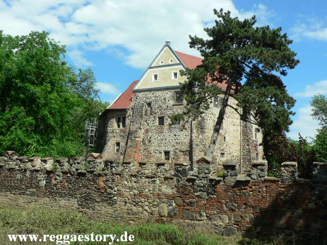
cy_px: 122
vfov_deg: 40.7
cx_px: 164
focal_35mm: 35
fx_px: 331
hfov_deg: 52.6
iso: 64
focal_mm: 6
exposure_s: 1/400
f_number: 4
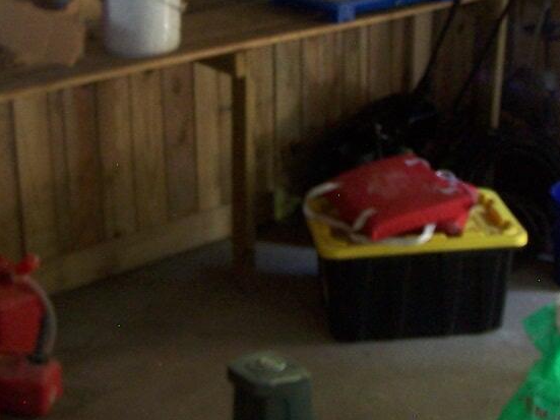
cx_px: 364
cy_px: 37
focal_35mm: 107
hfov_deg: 18.3
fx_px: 1731
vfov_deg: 13.7
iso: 140
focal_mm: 6.3
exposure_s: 1/2
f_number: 2.8
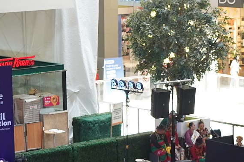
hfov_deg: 11.1
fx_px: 1246
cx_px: 207
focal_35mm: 184
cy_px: 235
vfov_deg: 7.3
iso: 640
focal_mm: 35
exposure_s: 1/250
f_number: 2.8
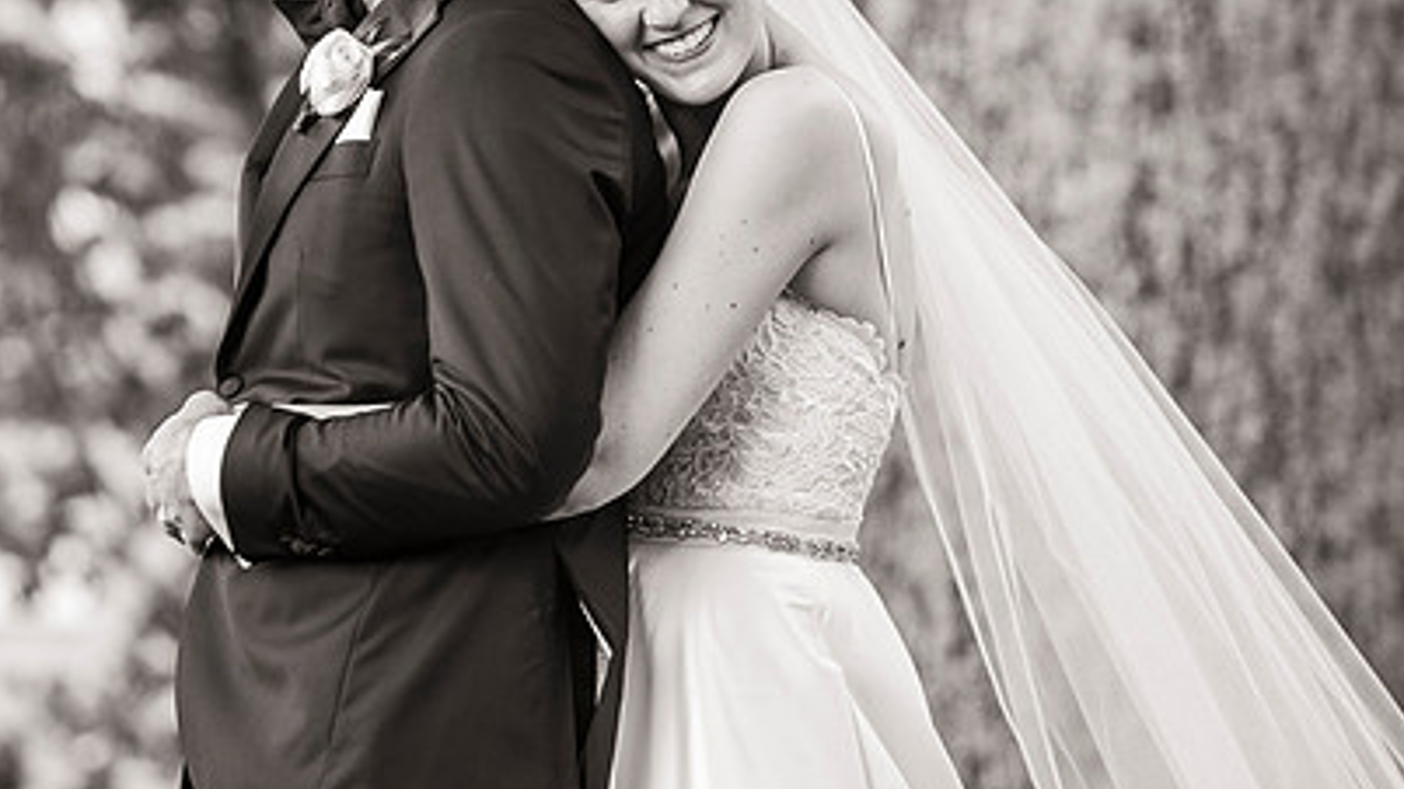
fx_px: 10125
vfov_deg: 4.5
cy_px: 168
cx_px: 503
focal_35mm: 272
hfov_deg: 7.9
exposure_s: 1/100
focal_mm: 180
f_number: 3.5
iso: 640
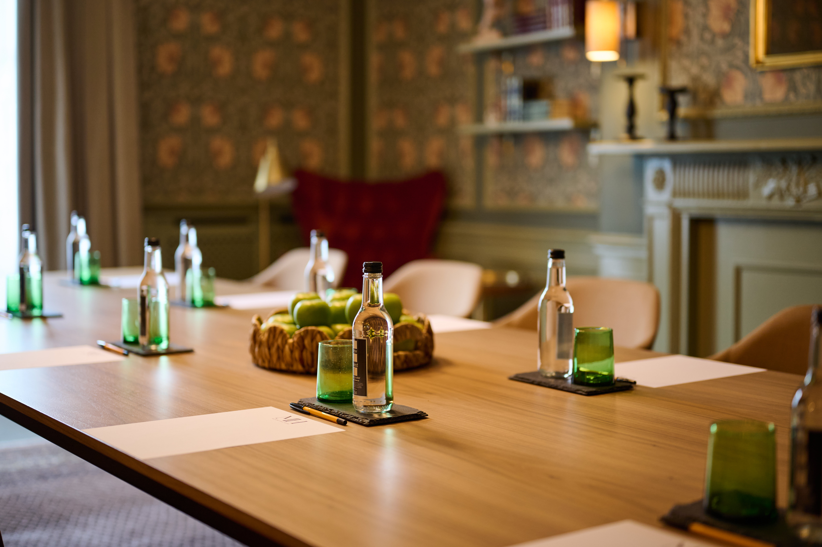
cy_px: 274
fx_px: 1141
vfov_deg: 27.0
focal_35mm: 50
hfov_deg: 39.6
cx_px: 411
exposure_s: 1/125
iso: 140
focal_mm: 50
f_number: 1.8
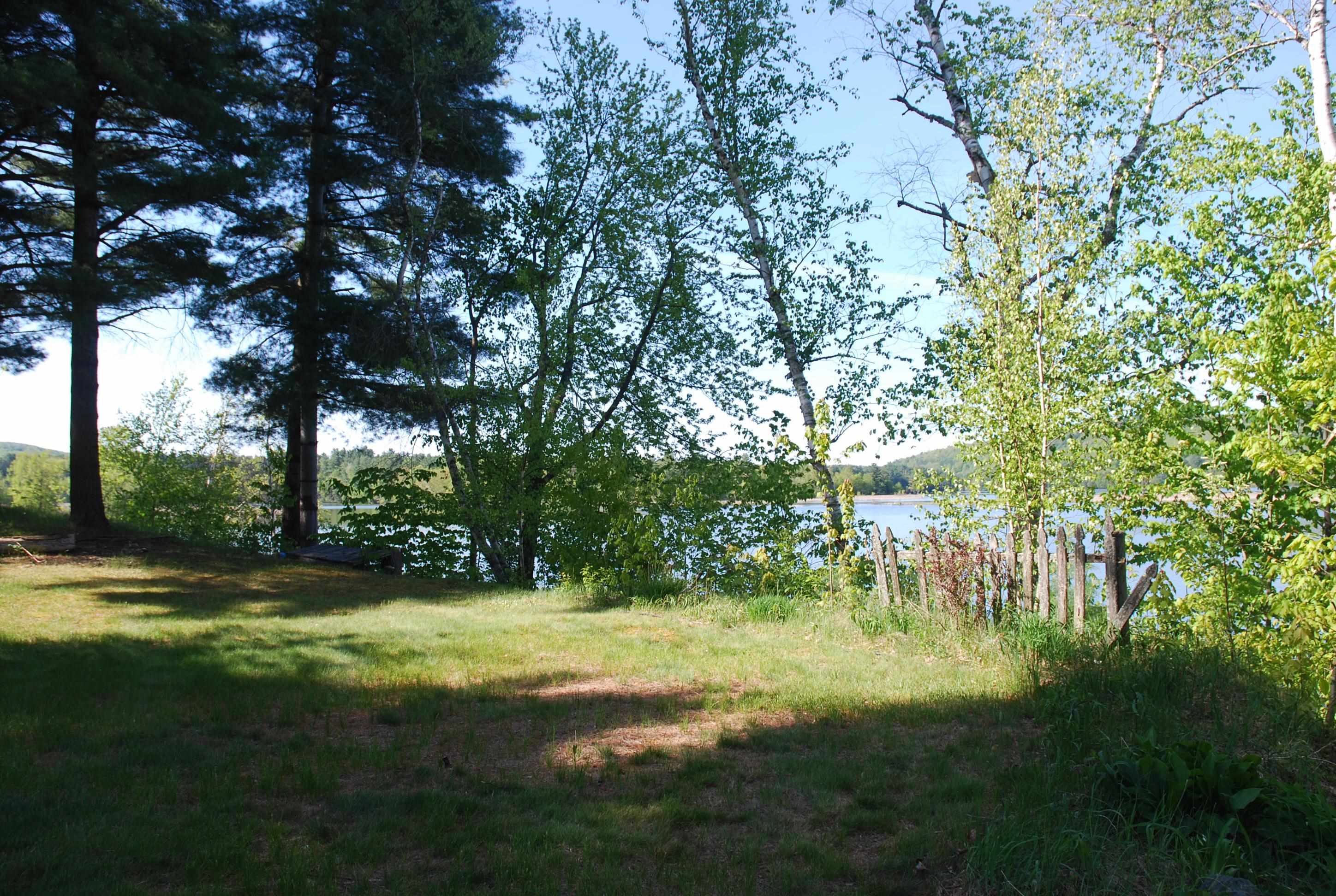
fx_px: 1004
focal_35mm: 27
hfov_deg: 67.3
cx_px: 668
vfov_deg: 48.1
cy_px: 448
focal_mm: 18
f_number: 5.6
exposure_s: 1/125
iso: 100
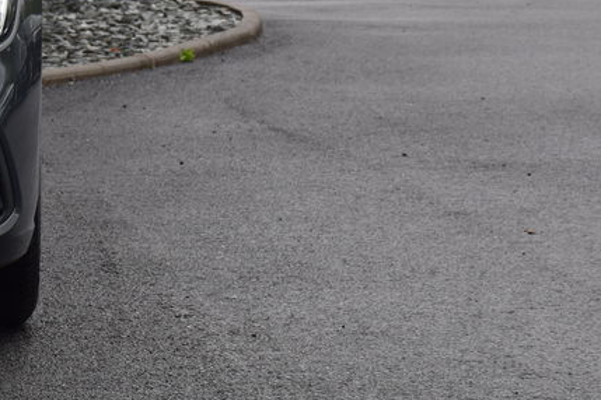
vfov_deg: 5.9
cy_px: -47
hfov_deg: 8.8
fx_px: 3856
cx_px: -42
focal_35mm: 231
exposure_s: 1/250
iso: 400
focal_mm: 66
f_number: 10
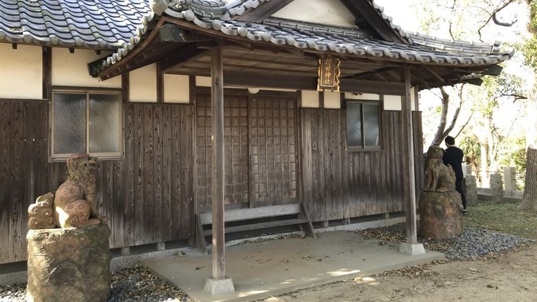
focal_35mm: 32
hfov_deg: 61.0
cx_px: 278
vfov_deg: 36.6
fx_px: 456
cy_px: 123
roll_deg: +1.4
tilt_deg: +5.2
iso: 32
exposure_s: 1/120
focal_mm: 3.99
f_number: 1.8
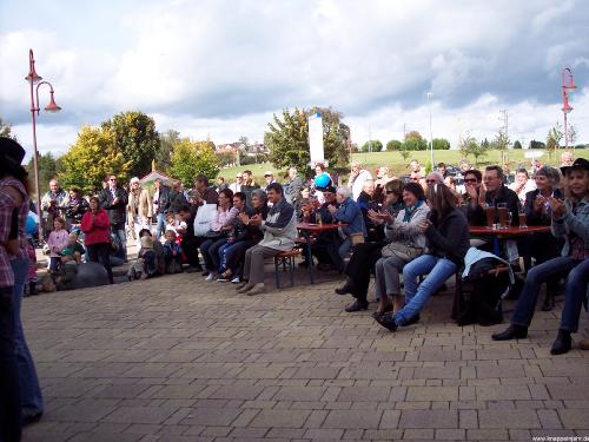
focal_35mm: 39
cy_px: 221
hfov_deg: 47.9
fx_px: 664
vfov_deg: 36.8
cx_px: 294
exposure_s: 1/500
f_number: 3.4
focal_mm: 8
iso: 100
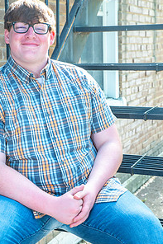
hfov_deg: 17.2
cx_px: 48
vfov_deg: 25.7
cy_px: 142
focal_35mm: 79
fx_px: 537
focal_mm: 52
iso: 320
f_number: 7.1
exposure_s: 1/80
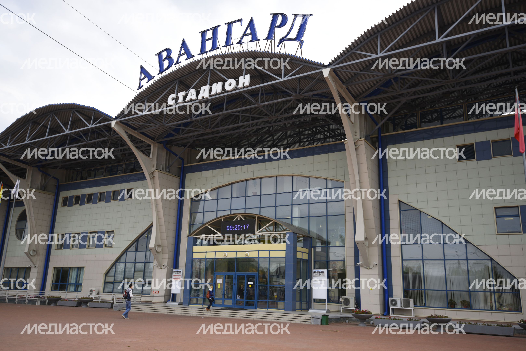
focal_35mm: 31
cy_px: 176
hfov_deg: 60.3
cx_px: 263
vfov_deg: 42.4
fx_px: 453
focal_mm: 31
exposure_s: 1/400
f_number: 4
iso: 200
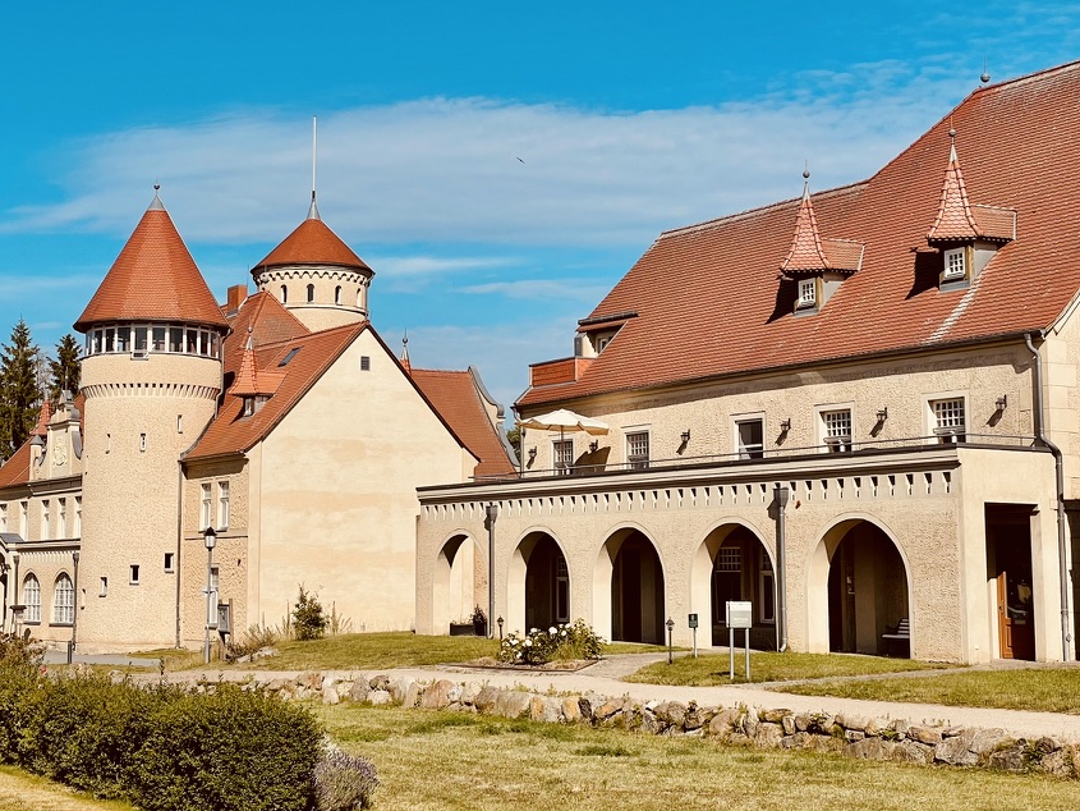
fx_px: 1966
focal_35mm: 63
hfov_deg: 30.6
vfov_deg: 23.3
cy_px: 376
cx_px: 436
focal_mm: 6
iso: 25
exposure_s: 1/2817
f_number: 2
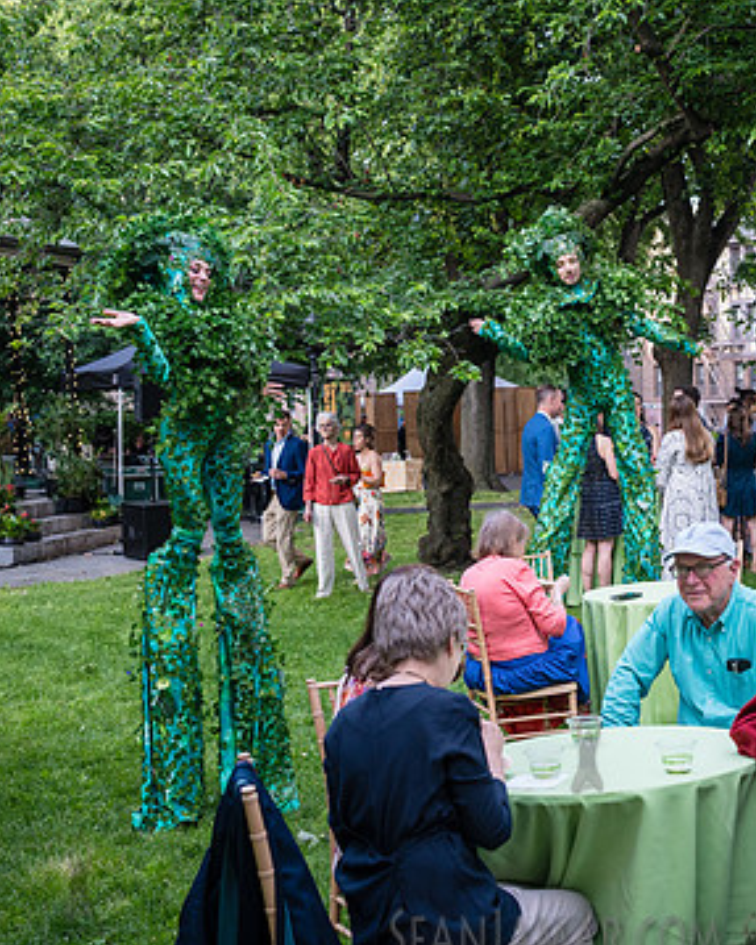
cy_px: 492
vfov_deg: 35.4
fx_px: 1483
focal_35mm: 53
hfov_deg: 28.1
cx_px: 585
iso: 1600
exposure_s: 1/500
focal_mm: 35
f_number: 4
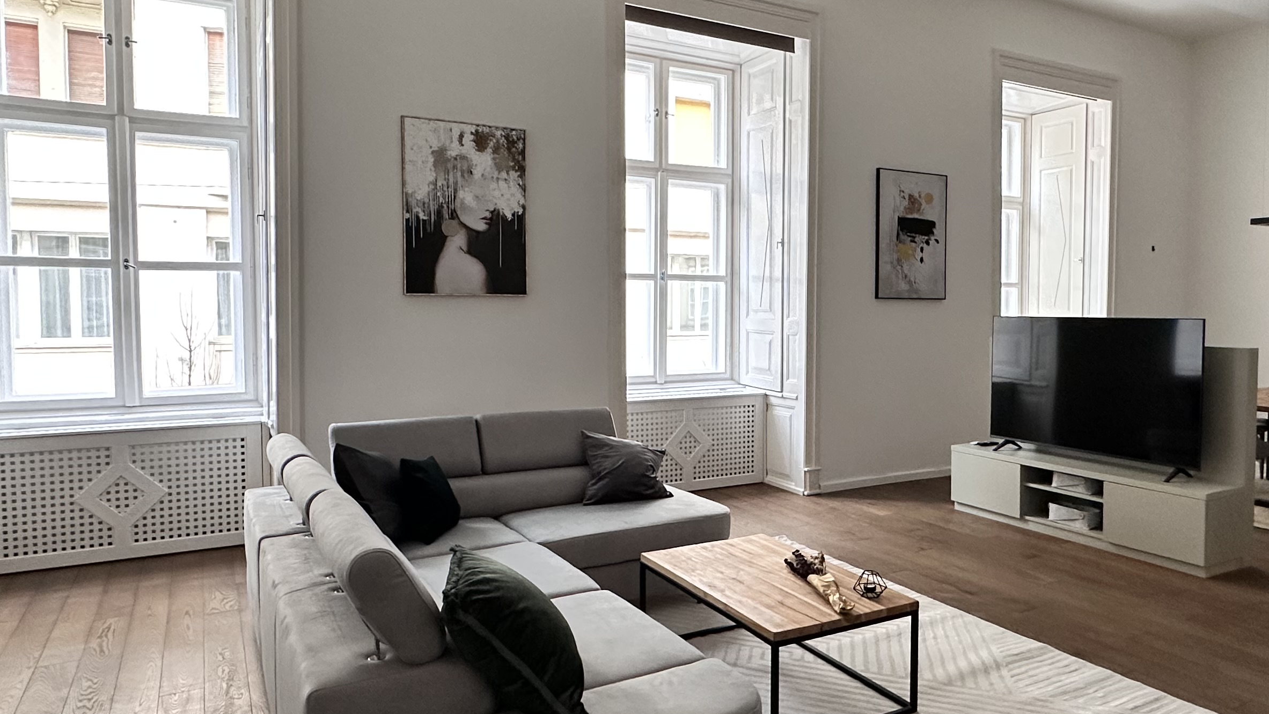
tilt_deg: -2.7
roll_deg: +0.4
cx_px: 738
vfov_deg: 44.4
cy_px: 339
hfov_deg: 71.4
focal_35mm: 26
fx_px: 875
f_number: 2.2
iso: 250
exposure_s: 1/99
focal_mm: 2.22
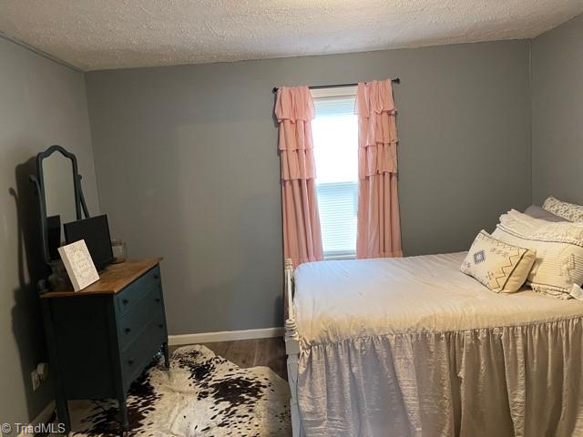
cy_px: 218
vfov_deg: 53.1
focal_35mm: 26
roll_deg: +2.9
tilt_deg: -7.3
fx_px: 438
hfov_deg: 67.3
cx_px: 292
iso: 250
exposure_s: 1/60
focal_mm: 5.1
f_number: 1.6
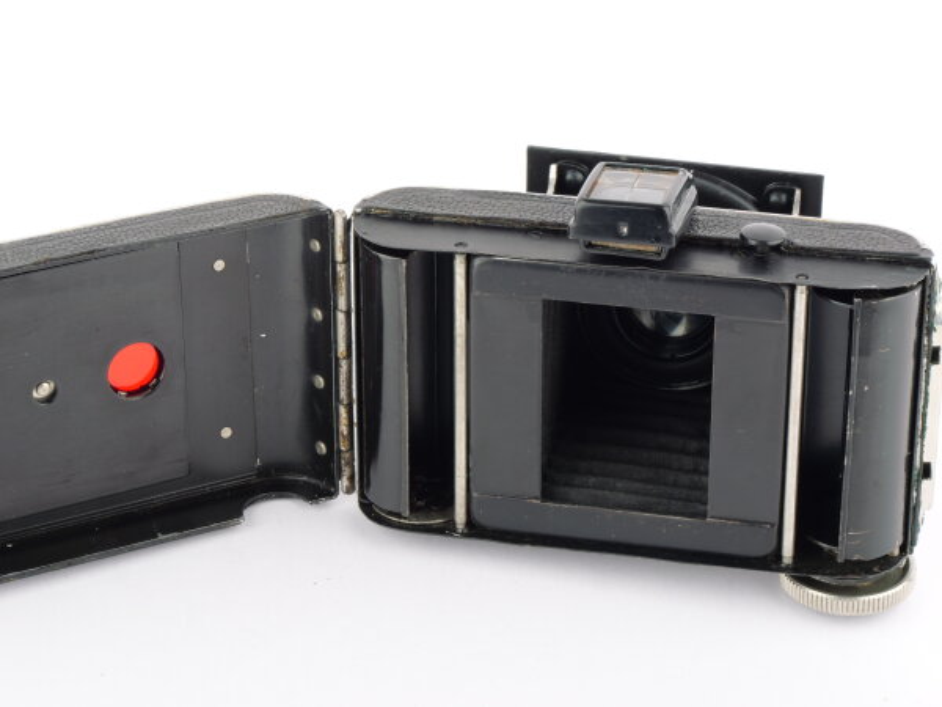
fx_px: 2993
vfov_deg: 13.5
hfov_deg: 17.9
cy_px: 354
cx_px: 471
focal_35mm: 110
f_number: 13
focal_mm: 55
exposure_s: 1/250
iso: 160
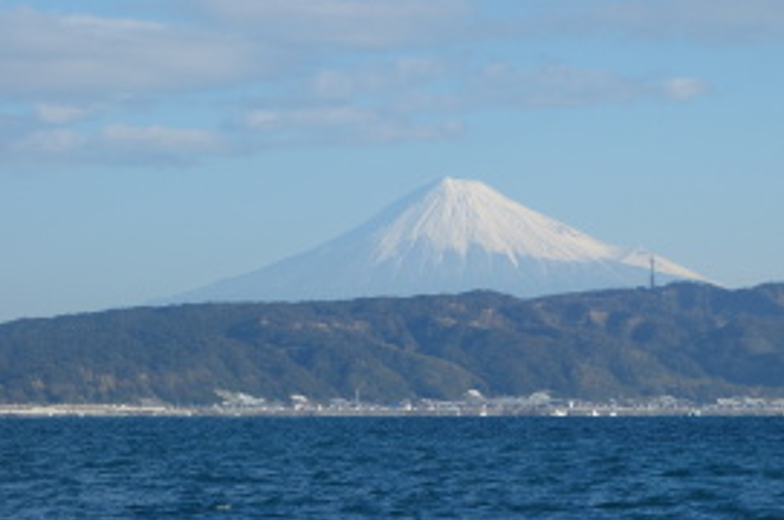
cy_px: 259
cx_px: 446
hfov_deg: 11.4
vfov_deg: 7.6
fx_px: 3937
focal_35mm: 181
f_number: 5.6
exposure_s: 1/640
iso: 125
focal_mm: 36.58
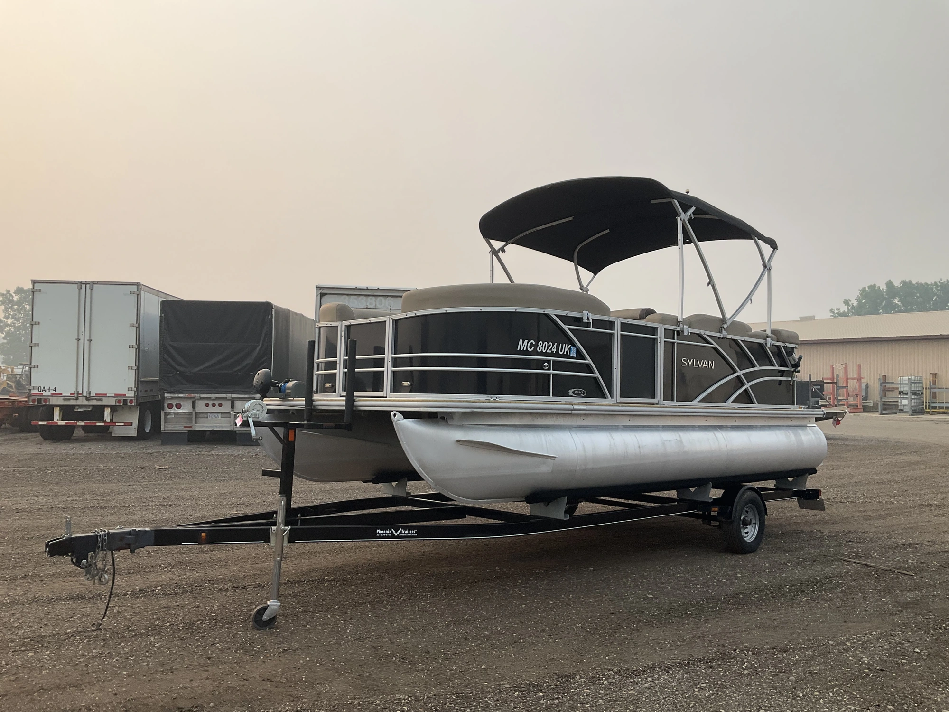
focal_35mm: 29
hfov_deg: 61.7
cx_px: 474
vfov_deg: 48.2
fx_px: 795
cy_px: 356
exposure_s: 1/1451
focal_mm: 3
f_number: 1.8
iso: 25
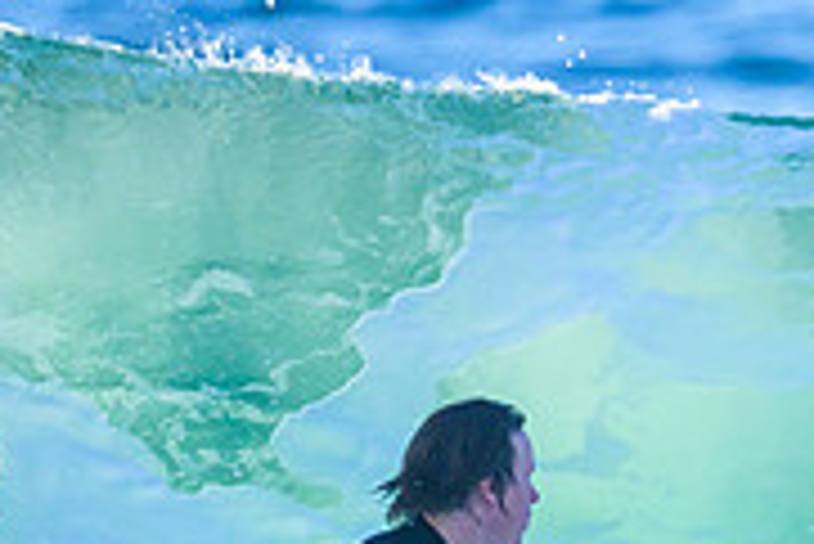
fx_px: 67116
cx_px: 811
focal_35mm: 2966
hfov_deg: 0.7
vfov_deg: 0.5
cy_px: 551
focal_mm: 800
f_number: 6.3
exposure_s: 1/2000
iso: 800
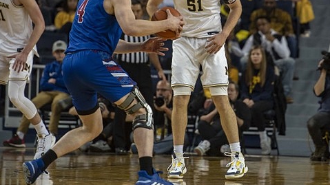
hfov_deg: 6.1
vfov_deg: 3.4
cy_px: 30
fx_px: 3096
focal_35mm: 354
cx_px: 227
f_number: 2.8
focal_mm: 200
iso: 1250
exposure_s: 1/1000
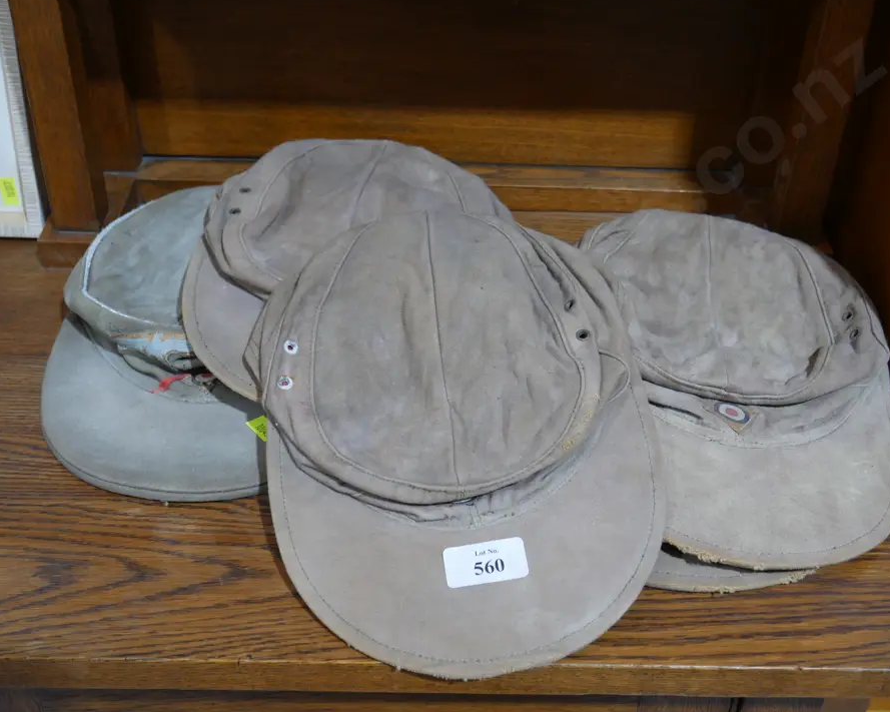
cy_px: 362
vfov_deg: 33.4
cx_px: 464
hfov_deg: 41.2
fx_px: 1185
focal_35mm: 45
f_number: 4.4
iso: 500
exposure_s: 1/60
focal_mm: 20
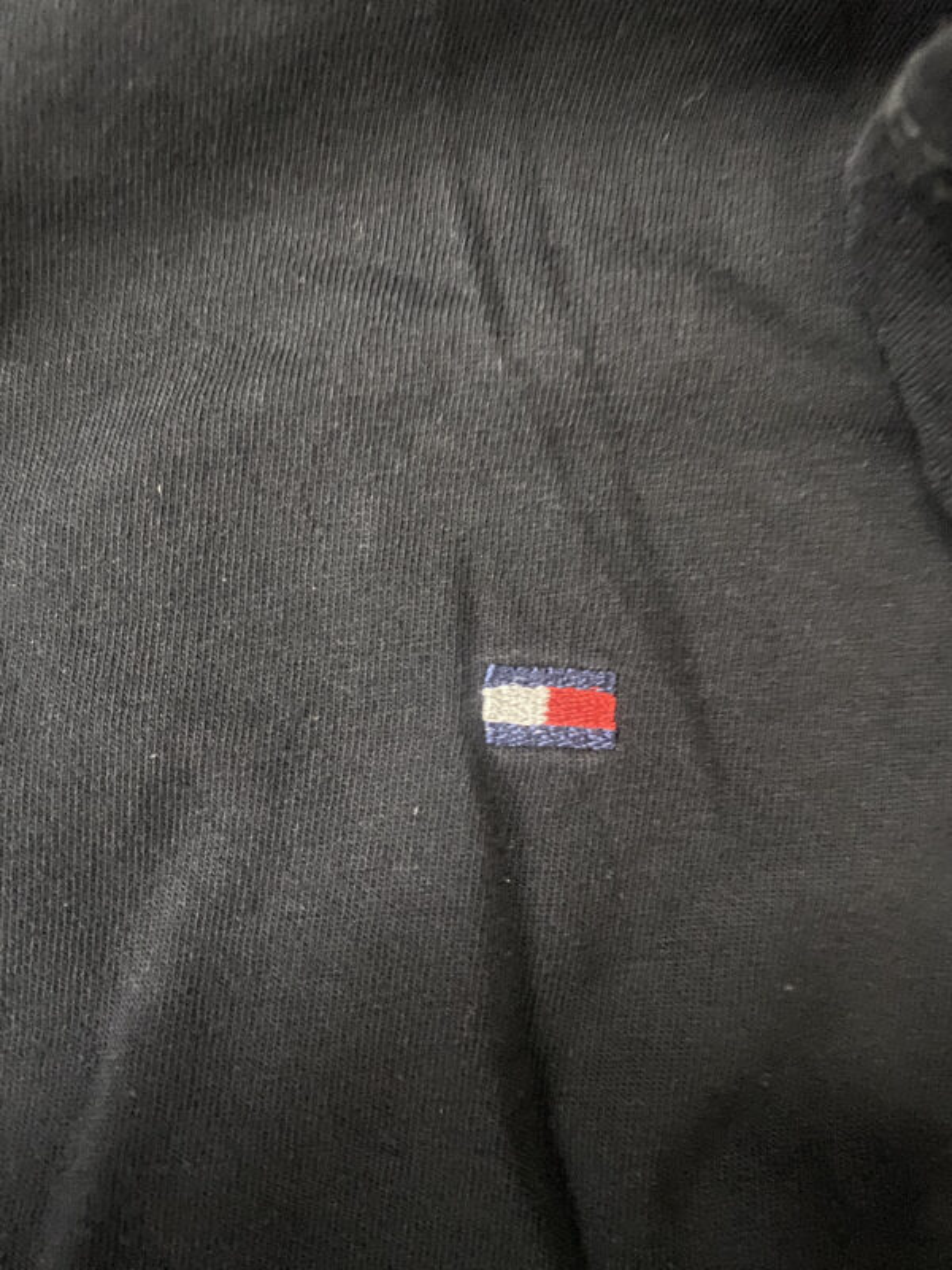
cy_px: 635
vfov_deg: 69.4
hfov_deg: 54.9
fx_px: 917
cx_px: 476
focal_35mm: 25
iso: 640
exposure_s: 1/13
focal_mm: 4.25
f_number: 1.8
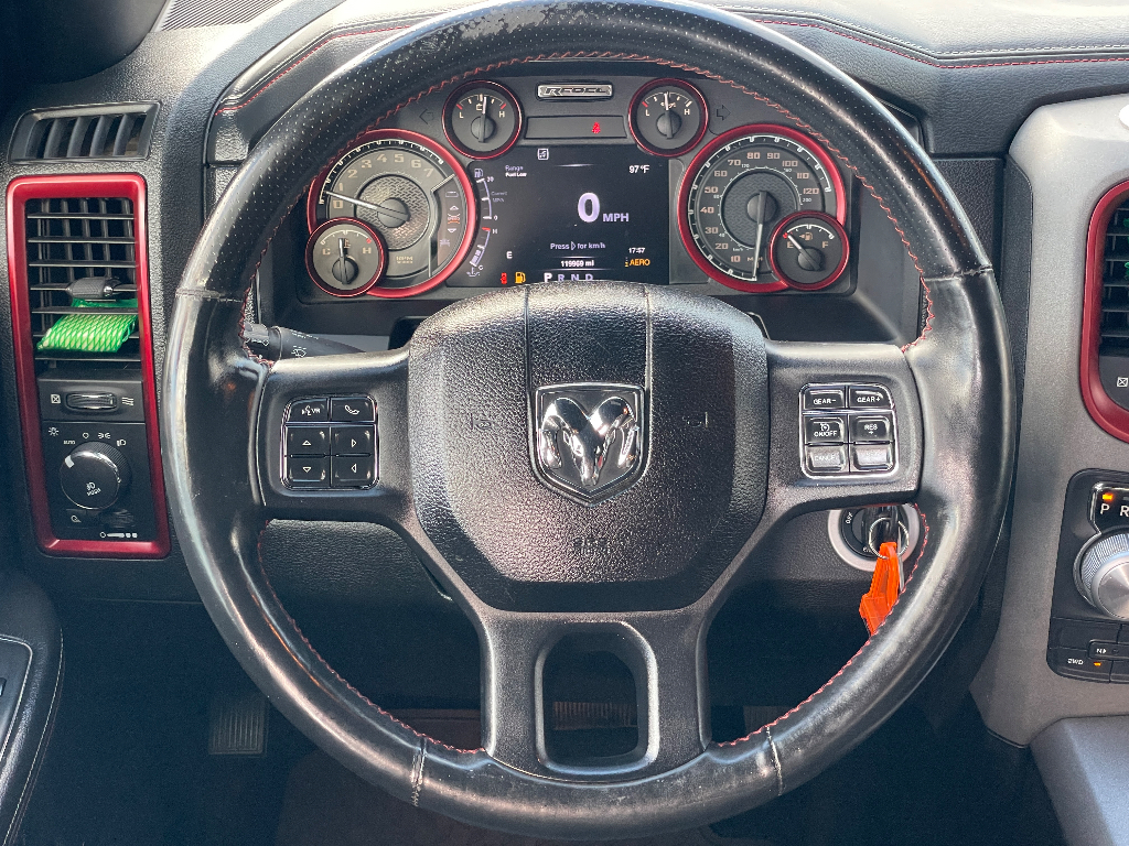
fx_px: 1696
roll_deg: +0.4
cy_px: 423
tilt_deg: -31.8
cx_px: 564
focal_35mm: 52
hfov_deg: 36.8
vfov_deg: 28.0
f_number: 2
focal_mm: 6
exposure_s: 1/99
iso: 200
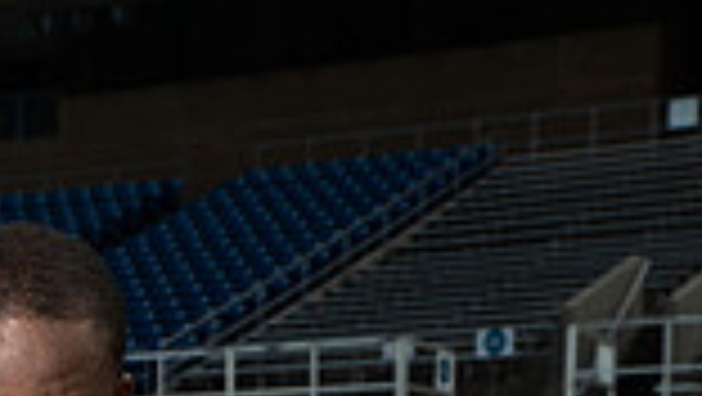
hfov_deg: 14.7
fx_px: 2701
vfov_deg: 7.7
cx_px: 81
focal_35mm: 145
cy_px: 976
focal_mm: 48
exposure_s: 1/320
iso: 200
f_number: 7.1
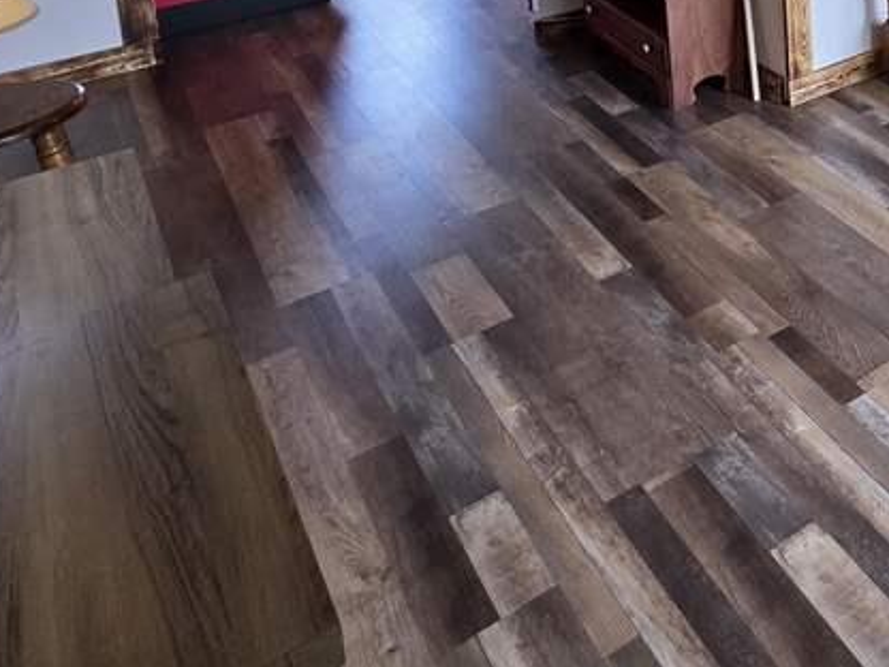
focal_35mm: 40
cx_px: 1130
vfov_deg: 28.7
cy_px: -220
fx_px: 1027
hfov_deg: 34.5
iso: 160
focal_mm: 2.2
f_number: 1.9
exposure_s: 1/120
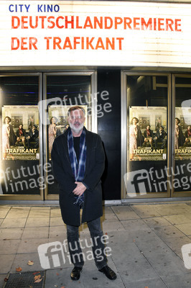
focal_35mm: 27
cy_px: 144
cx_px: 96
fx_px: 215
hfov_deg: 47.9
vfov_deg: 67.4
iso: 3200
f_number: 6.3
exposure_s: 1/60
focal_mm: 18
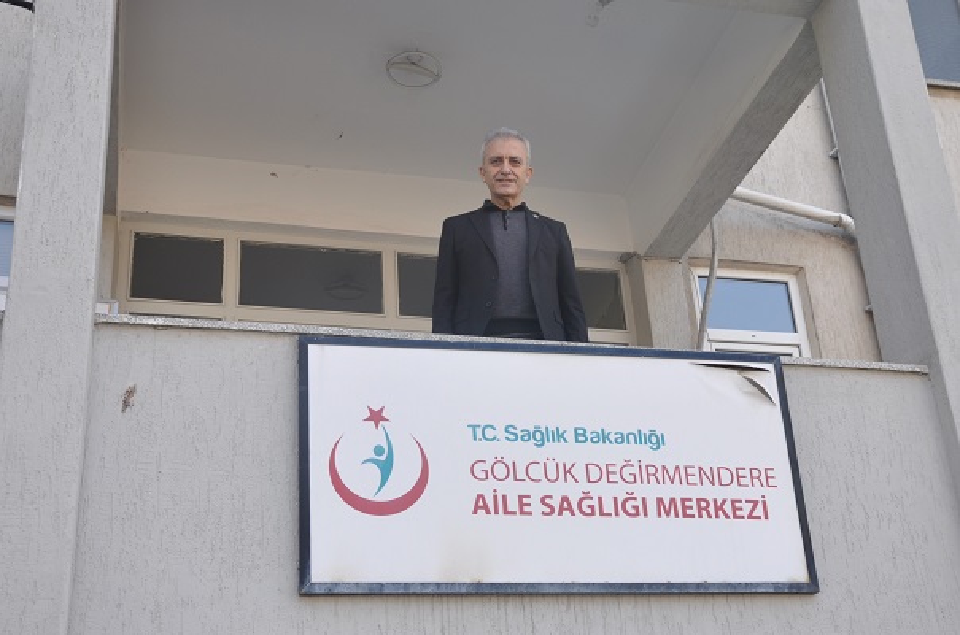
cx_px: 480
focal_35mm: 42
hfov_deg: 46.5
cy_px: 318
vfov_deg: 31.8
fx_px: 1118
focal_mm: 28
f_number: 6.3
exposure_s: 1/160
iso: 200
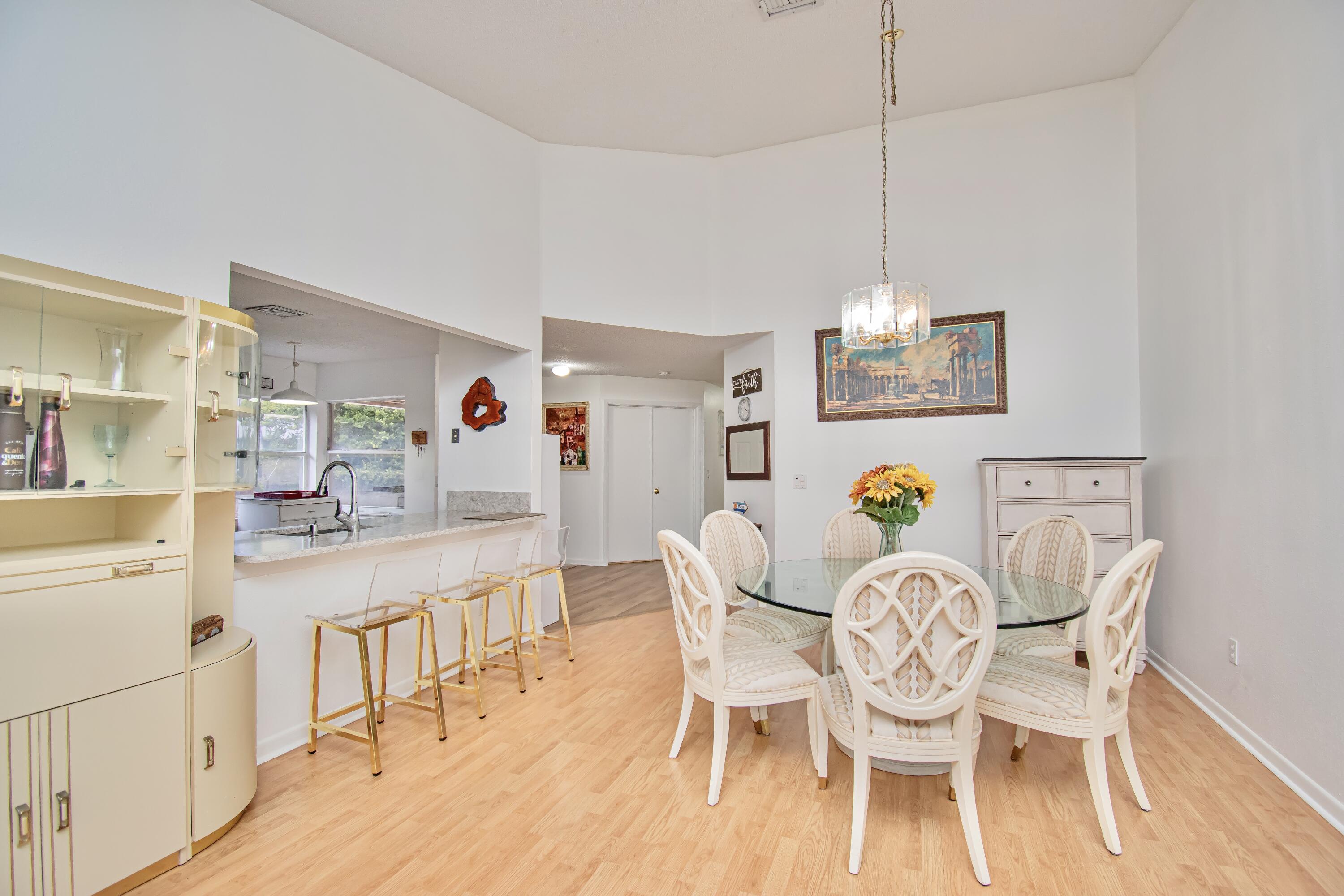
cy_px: 448
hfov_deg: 100.4
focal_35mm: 15
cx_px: 672
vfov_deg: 77.3
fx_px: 560
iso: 800
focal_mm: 10
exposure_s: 1/80
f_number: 4.5
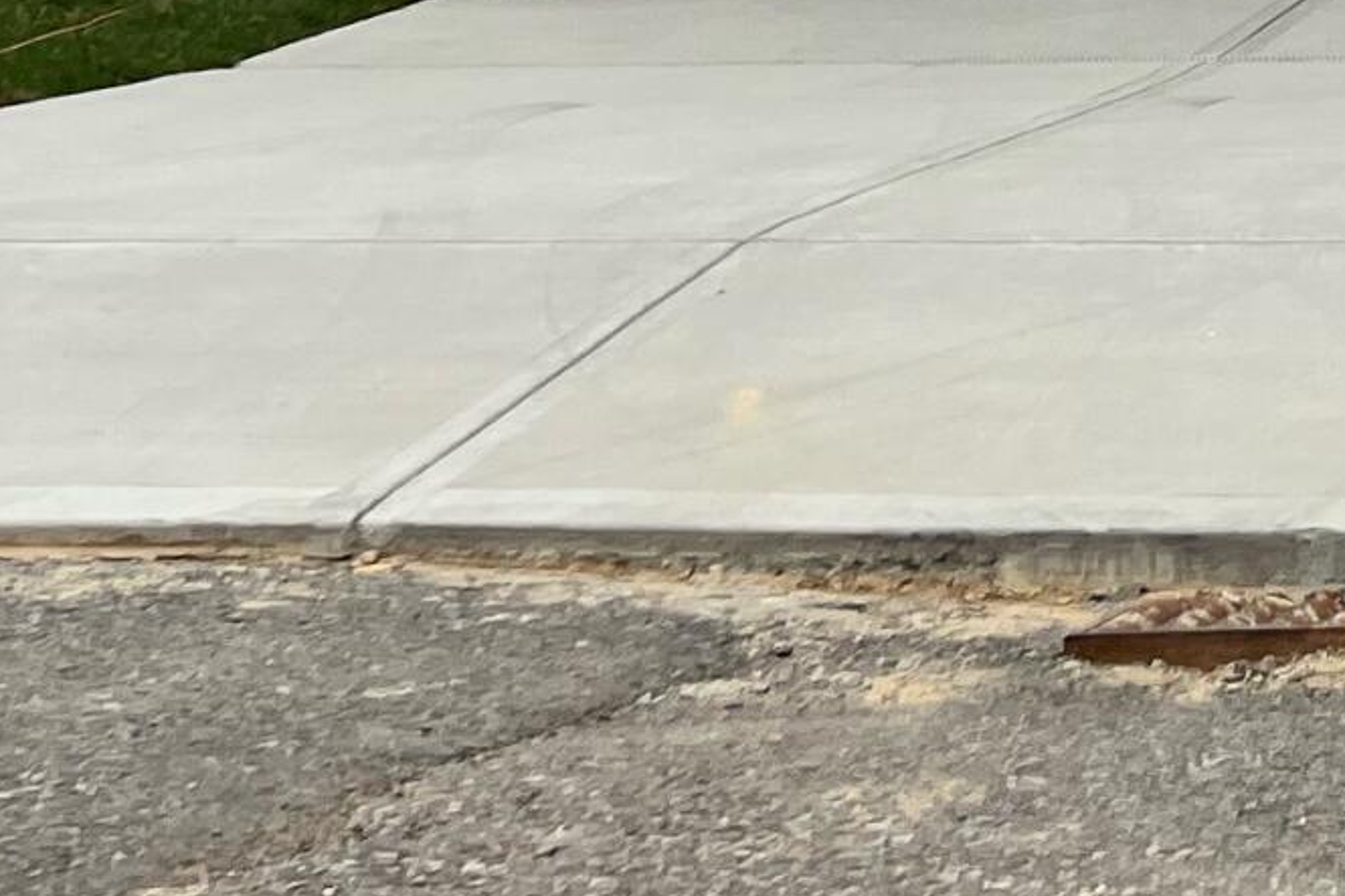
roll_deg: +1.9
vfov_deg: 10.6
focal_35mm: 122
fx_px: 4557
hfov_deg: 15.4
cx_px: 2045
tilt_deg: +0.3
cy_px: -635
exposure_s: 1/6211
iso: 50
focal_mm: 5.7
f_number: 1.5
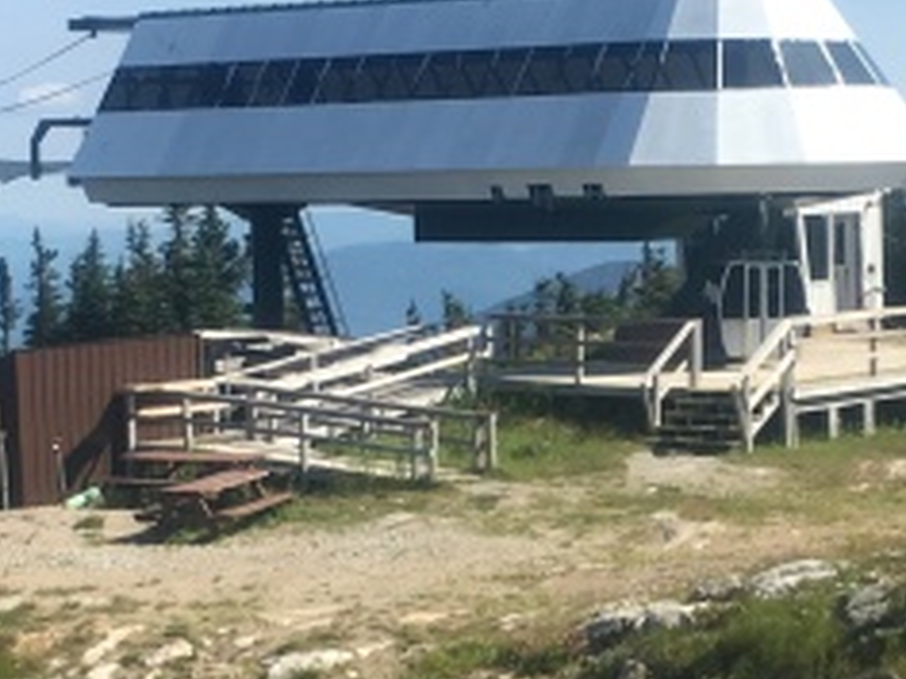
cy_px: 514
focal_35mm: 126
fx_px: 3298
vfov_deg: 11.7
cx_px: 599
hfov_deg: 15.6
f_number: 2.2
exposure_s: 1/1241
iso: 25
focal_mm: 4.15
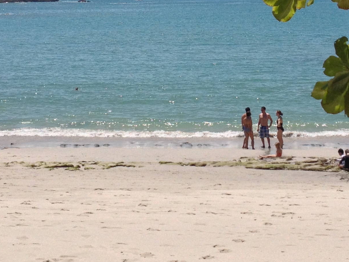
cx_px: 219
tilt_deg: -4.9
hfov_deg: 20.8
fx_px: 948
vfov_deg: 15.5
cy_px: 22
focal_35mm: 94
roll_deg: +1.1
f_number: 2.4
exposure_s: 1/2907
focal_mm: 4.28
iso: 50
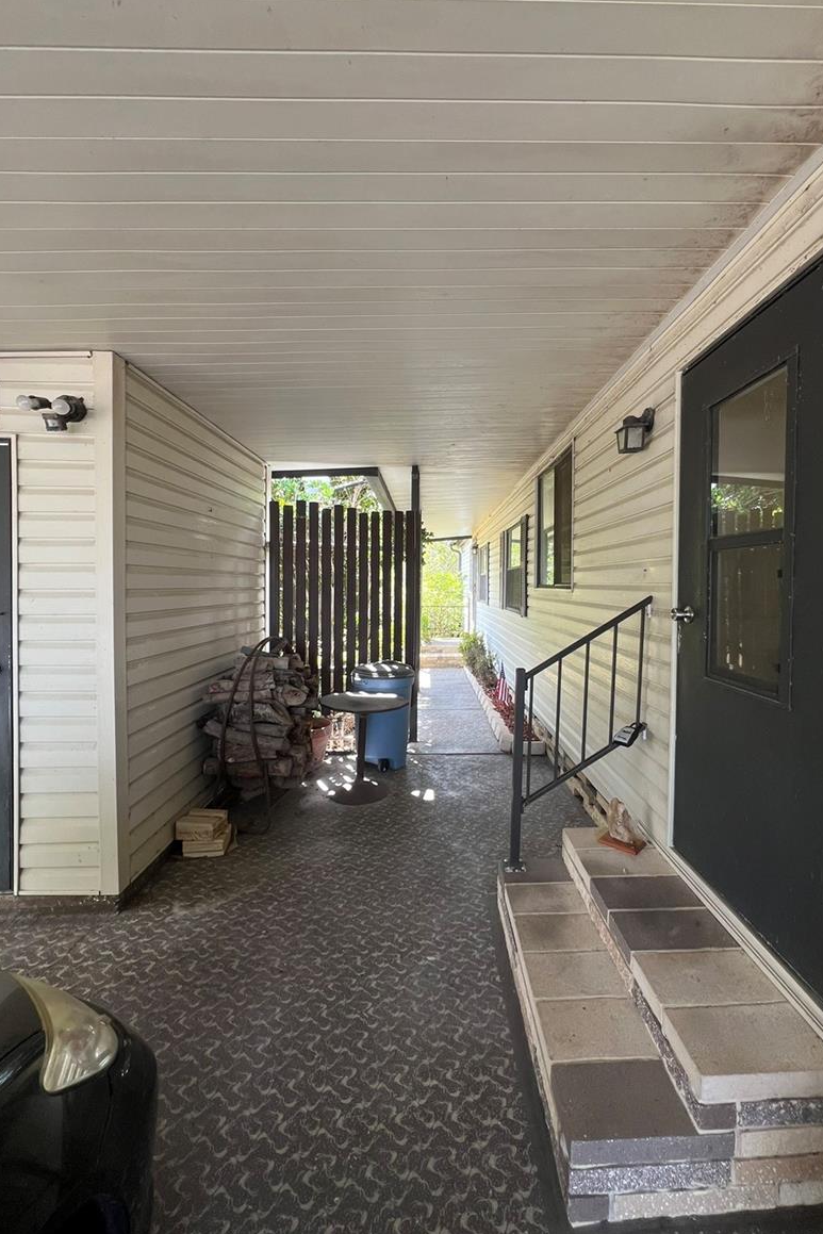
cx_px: 457
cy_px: 599
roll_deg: -1.0
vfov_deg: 104.2
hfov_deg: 80.9
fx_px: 480
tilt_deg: -2.0
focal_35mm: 14
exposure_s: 1/99
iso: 50
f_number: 1.8
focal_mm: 1.57
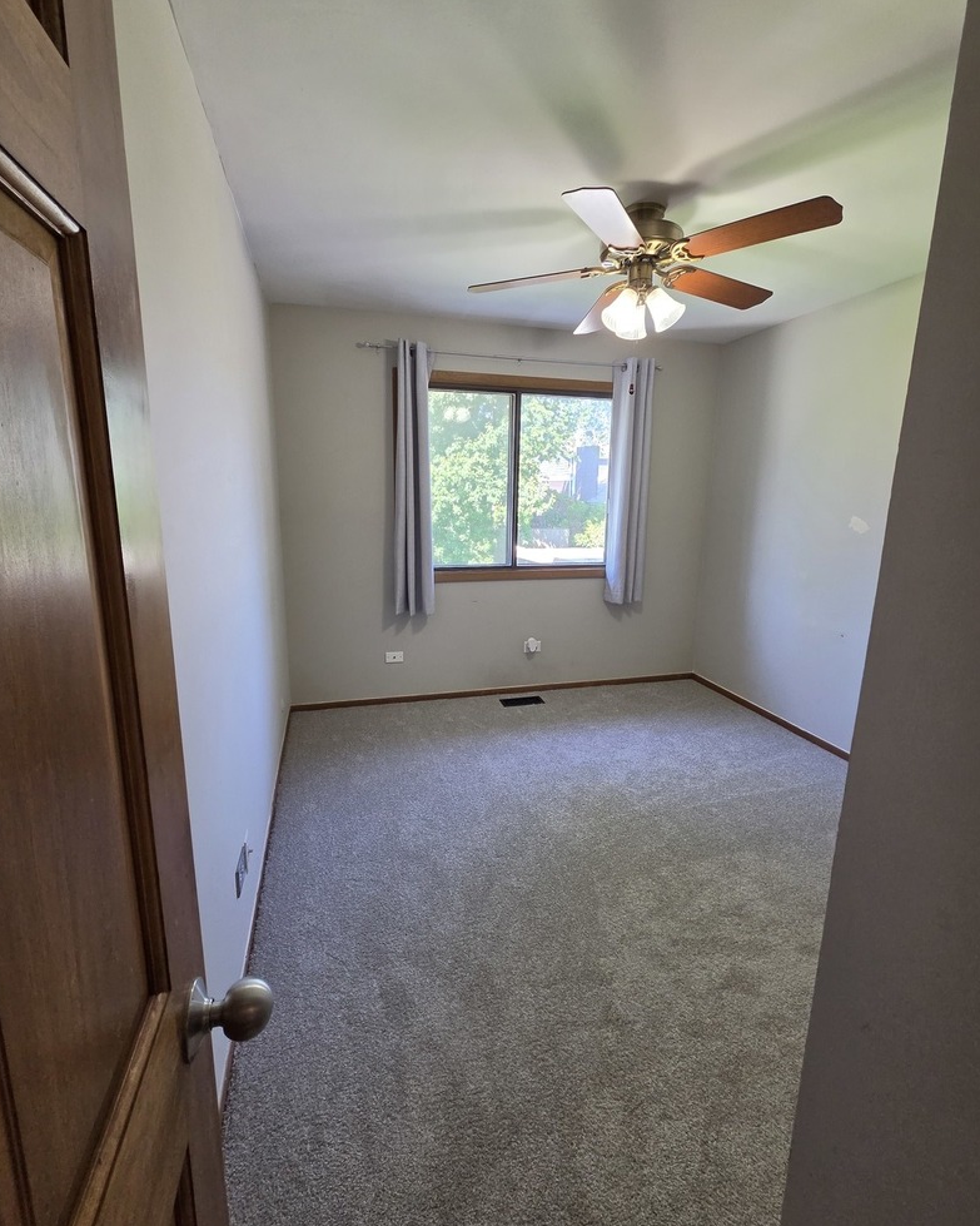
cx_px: 478
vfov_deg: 100.7
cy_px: 594
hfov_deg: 88.0
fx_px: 508
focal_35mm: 14
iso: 250
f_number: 2.2
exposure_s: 1/120
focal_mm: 2.2
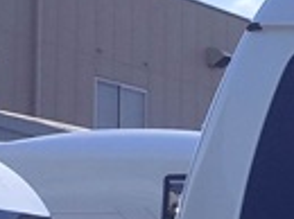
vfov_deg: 8.1
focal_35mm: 181
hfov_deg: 8.3
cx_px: 1018
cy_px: 222
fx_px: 1534
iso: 50
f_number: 1.65
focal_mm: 6.14
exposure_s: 1/2567
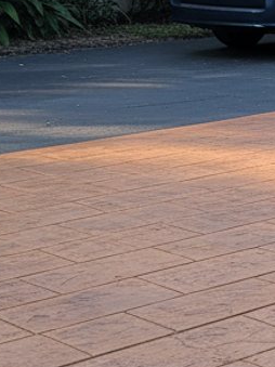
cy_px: 236
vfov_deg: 21.3
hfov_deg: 14.6
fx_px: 975
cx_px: 454
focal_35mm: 92
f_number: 1.6
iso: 115
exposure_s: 1/826
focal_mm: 5.7
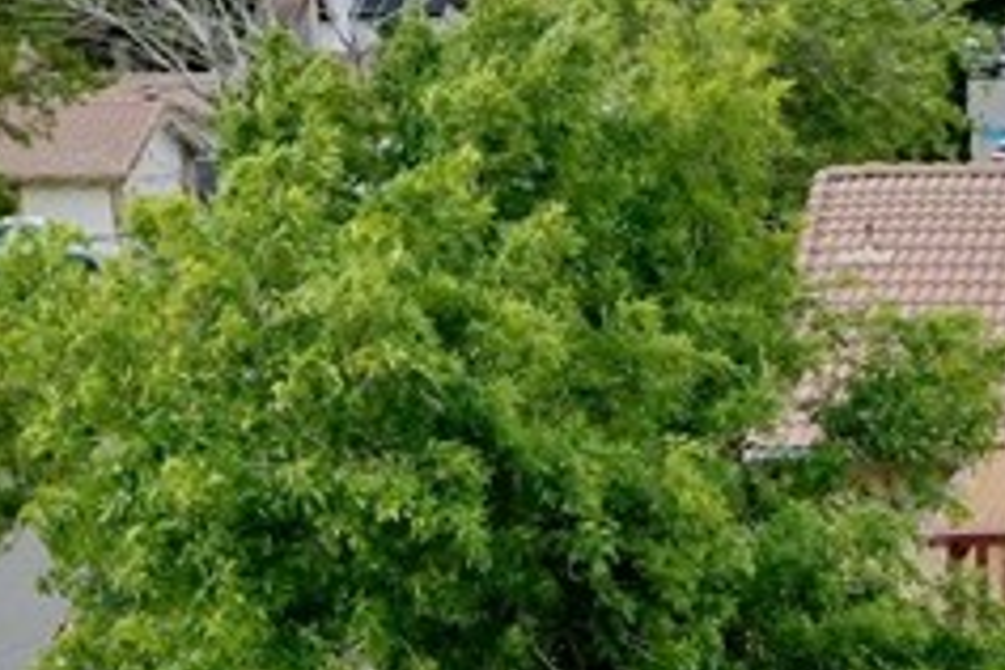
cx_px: 1255
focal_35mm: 121
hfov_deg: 16.1
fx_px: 3378
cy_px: 969
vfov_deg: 10.9
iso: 100
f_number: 5
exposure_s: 1/320
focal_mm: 10.26
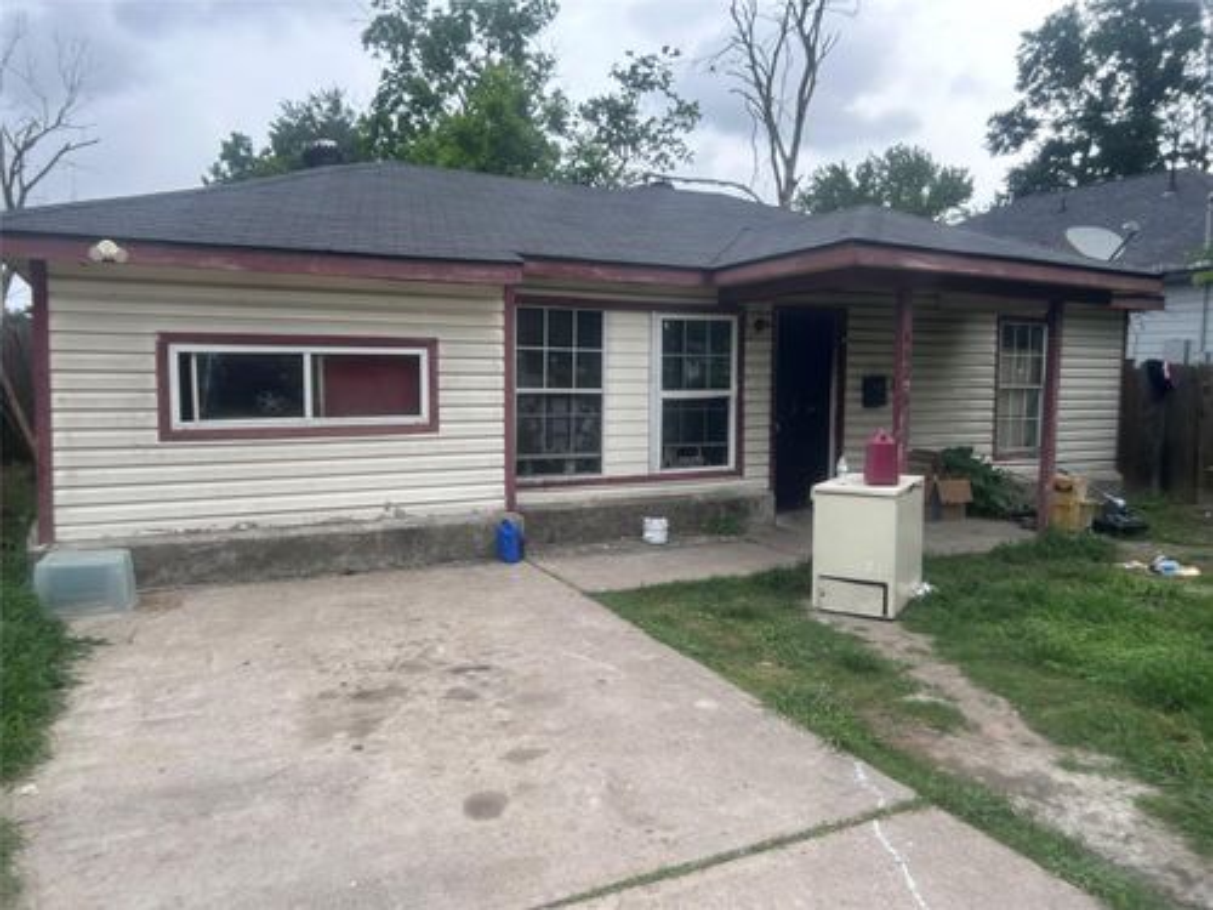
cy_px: 455
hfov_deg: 67.3
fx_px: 911
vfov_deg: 53.1
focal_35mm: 26
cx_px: 606
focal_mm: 5.7
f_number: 1.5
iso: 50
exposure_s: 1/1779
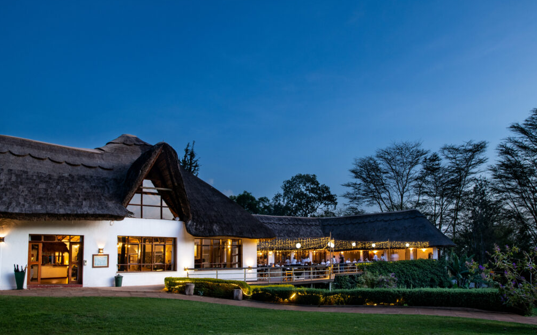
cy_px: 158
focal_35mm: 25
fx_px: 366
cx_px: 265
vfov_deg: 49.2
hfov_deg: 72.5
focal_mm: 24
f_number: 10
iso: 400
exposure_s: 1/10
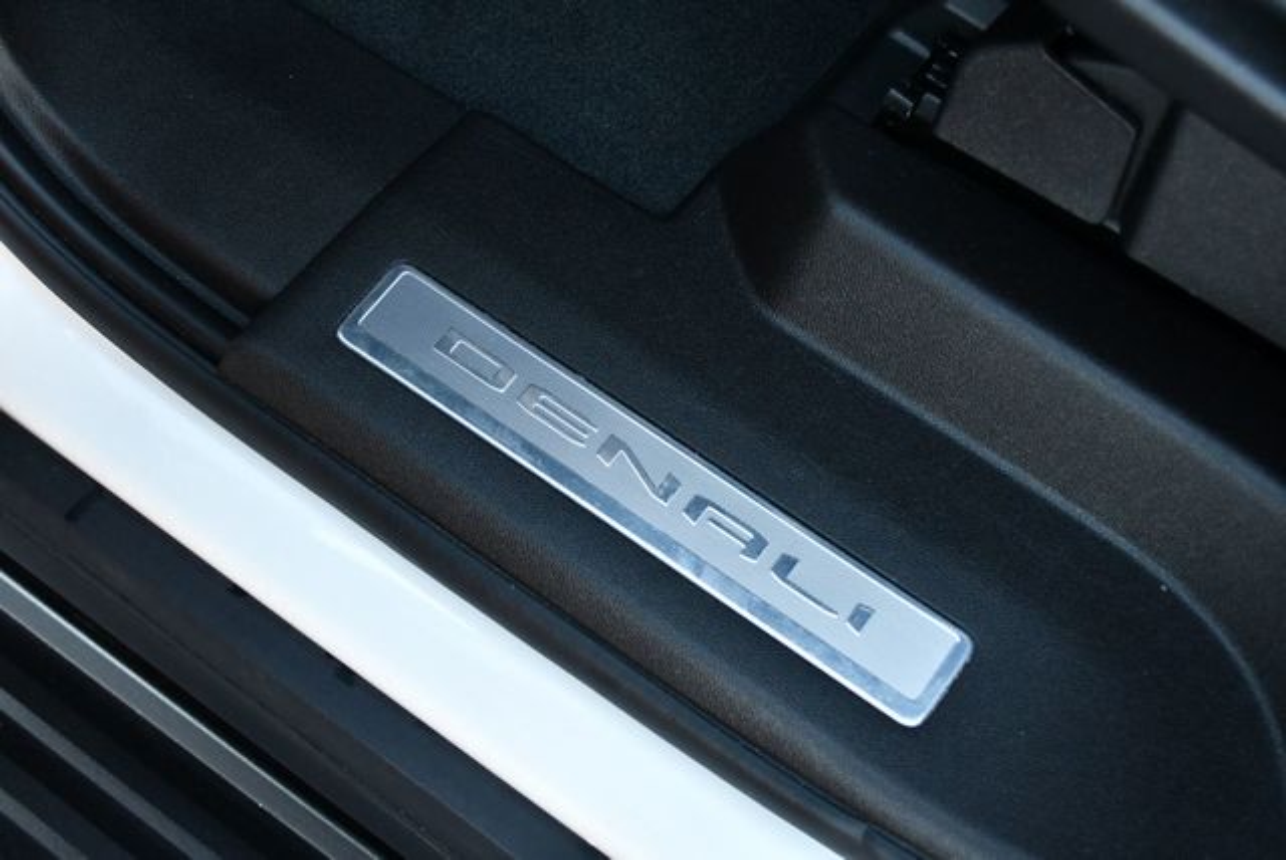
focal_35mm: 56
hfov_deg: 35.6
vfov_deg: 24.2
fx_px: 2002
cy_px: 430
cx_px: 643
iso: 800
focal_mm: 28
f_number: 4.5
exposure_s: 1/160
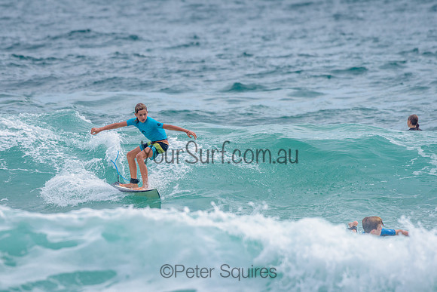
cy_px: 113
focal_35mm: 478
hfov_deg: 4.3
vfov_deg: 2.9
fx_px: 5801
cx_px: 169
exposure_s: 1/2000
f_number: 5.6
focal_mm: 390
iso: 180
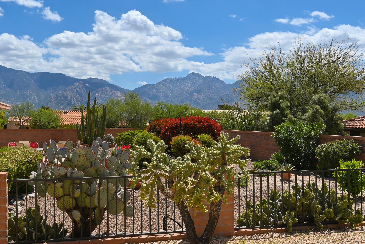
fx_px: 446
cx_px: 182
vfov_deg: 30.5
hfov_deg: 44.5
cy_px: 122
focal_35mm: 44
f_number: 10
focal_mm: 29.5
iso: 100
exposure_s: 1/400
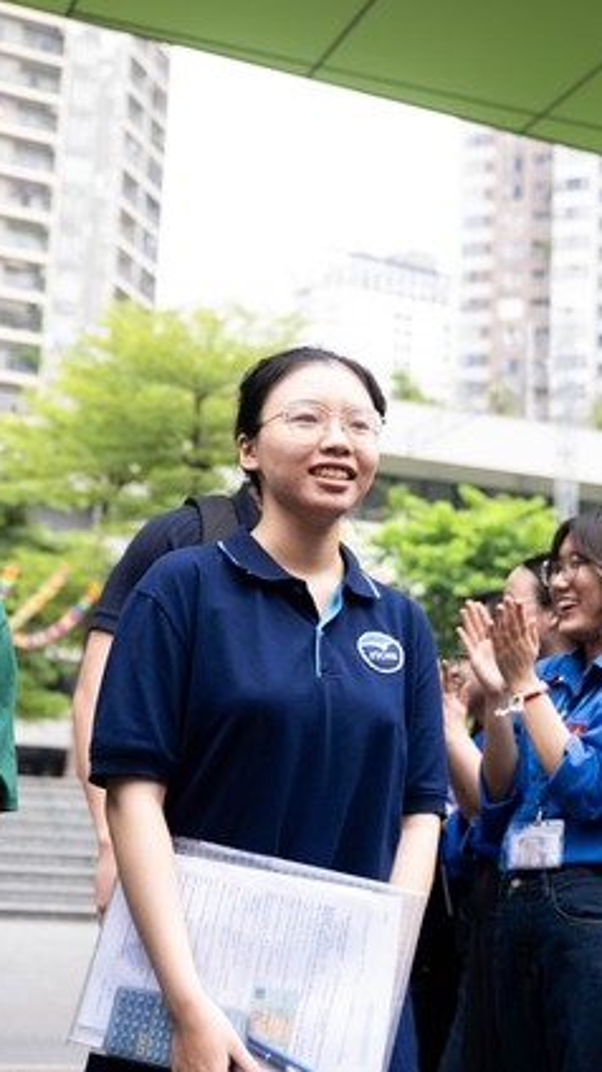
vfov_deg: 36.6
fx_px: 1620
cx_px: 271
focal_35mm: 57
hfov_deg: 21.0
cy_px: 537
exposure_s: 1/320
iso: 1000
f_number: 3.2
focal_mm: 36
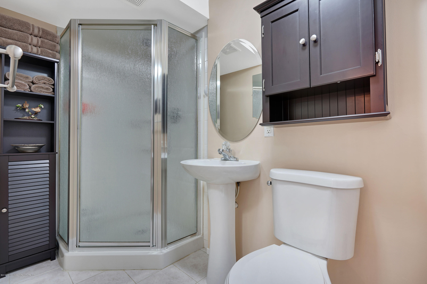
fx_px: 190
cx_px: 214
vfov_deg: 73.7
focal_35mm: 16
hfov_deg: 96.7
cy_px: 142
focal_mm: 16
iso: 100
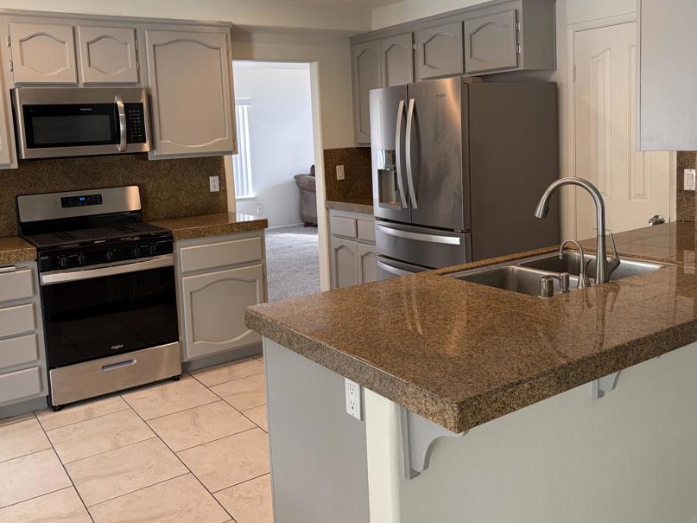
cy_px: 196
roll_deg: +1.9
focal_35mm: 33
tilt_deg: -4.7
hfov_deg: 55.4
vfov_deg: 42.6
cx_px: 340
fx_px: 664
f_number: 1.6
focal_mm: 5.96
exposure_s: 1/61
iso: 125
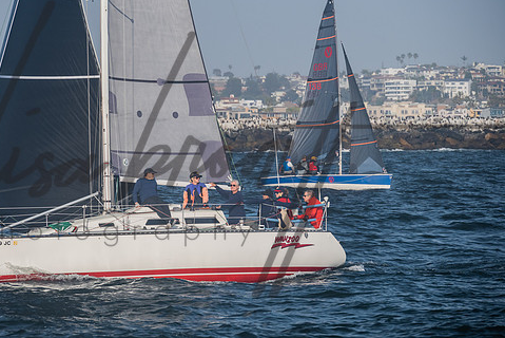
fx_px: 3397
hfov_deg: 8.5
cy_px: 152
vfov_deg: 5.7
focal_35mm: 242
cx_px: 206
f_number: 8
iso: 400
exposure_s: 1/1000
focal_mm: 200
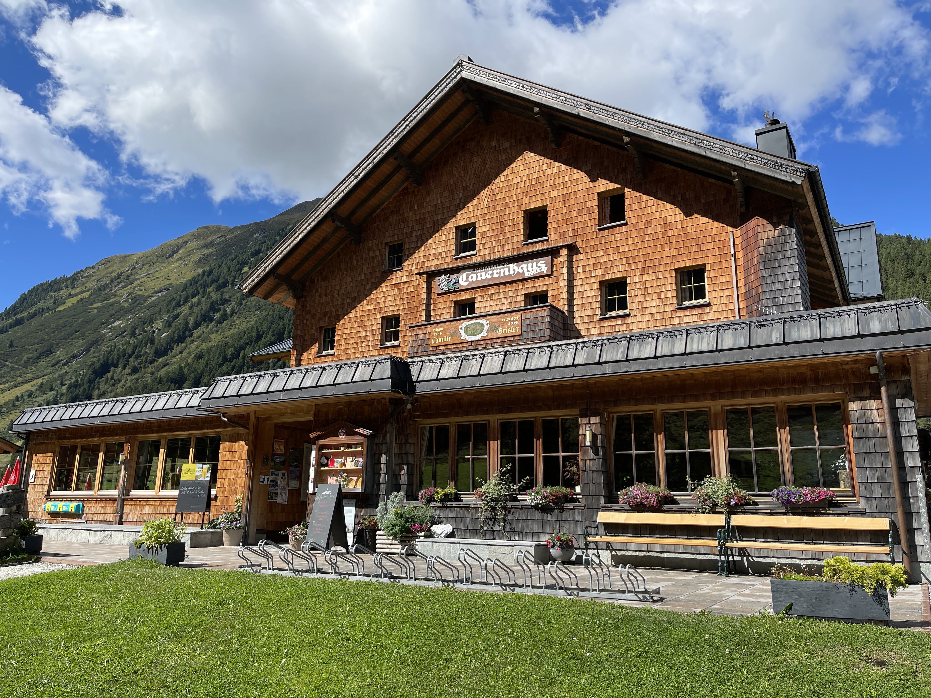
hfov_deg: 67.3
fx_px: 699
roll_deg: -0.1
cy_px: 349
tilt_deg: +12.6
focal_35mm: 26
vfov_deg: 53.1
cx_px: 466
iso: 32
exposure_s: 1/2545
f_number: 1.6
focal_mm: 5.1
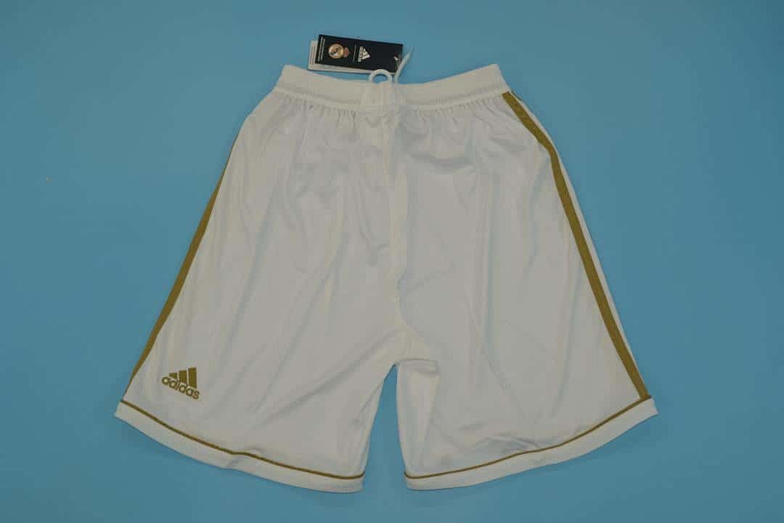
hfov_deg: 53.1
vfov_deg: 36.9
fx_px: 784
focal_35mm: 36
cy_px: 262
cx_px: 392
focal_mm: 24
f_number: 7.1
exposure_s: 1/100
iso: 200
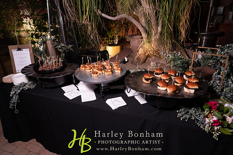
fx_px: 155
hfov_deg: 73.7
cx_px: 116
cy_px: 78
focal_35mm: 24
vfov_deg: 53.2
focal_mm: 24
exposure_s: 1/50
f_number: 4
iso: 2000
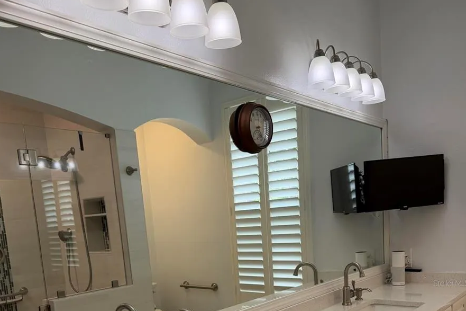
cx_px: 233
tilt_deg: -8.0
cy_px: 283
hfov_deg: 55.8
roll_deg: +4.7
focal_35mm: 34
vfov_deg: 36.3
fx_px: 440
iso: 100
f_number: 1.78
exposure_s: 1/180
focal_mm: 6.76
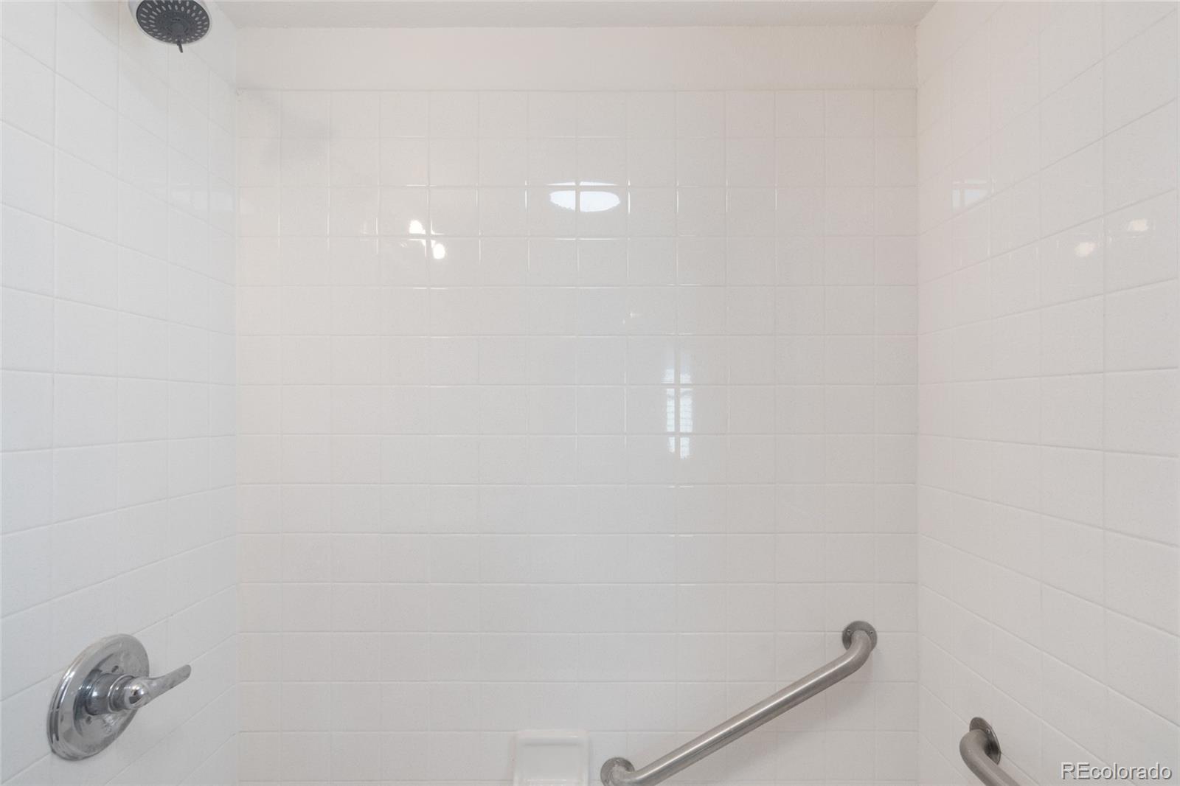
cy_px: 393
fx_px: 524
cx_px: 590
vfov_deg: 73.7
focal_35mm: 16
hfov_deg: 96.7
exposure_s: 1/40
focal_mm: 16
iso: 400
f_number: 8
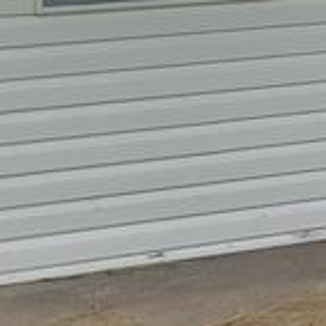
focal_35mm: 138
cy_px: -55
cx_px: 812
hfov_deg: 10.6
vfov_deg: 12.4
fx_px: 1470
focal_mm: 5.4
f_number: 1.8
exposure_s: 1/1145
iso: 40
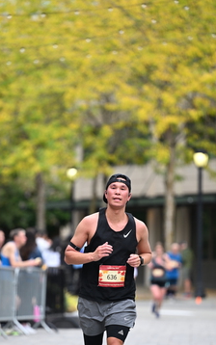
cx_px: 95
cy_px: 234
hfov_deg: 4.9
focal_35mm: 266
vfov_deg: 7.9
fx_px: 2503
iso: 640
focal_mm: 170
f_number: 2.8
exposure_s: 1/2000
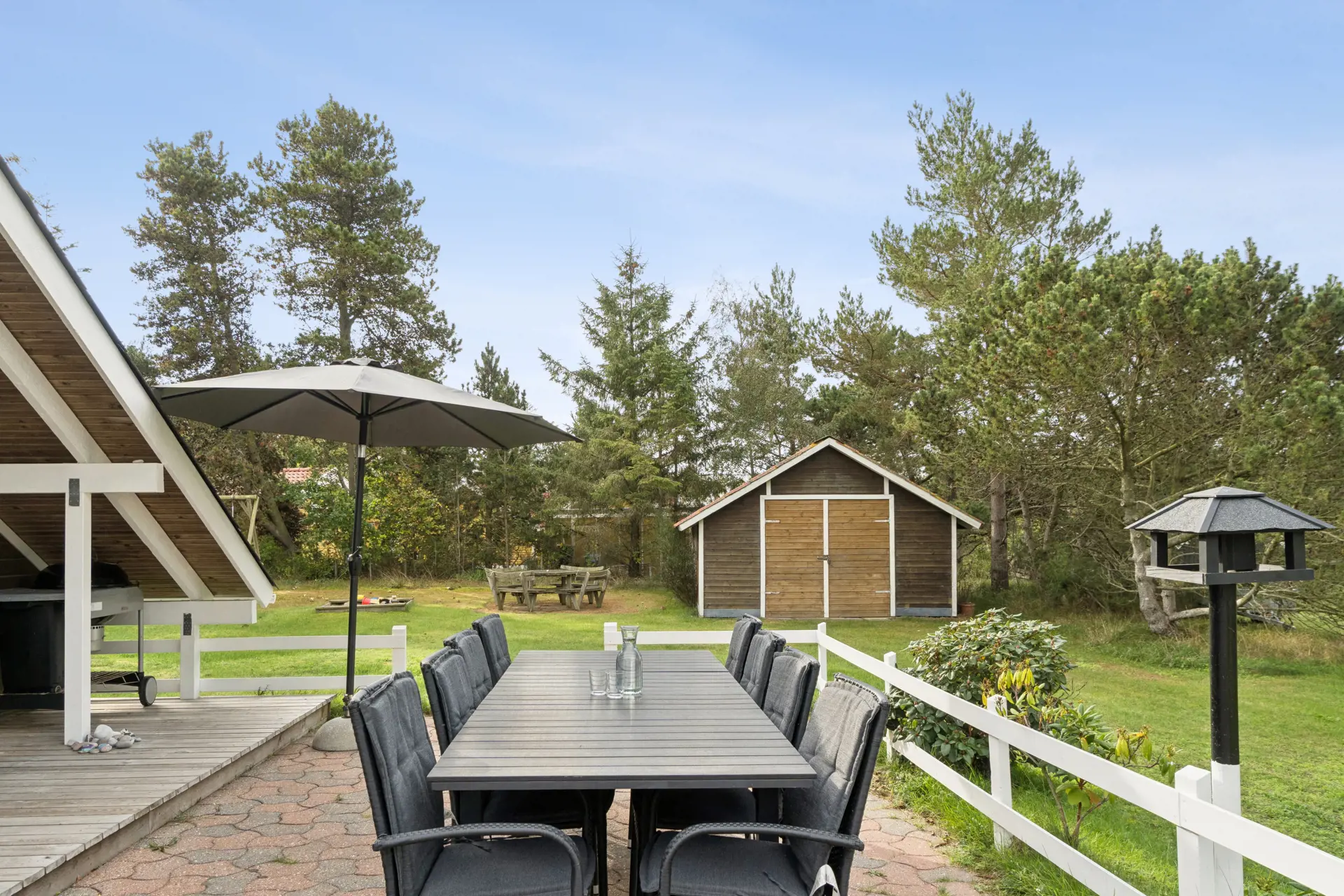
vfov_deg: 50.4
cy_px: 448
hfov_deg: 70.4
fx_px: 952
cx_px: 672
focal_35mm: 26
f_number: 8
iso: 200
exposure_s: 1/200
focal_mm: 17
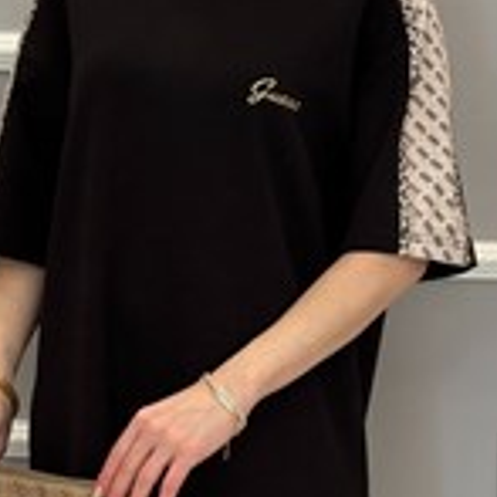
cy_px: 426
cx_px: 237
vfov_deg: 11.6
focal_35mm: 150
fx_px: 2437
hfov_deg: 11.6
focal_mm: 6.76
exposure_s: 1/138
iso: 100
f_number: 1.78
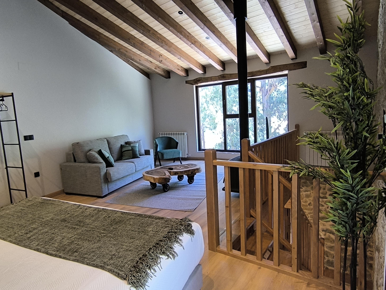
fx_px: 234
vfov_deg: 63.4
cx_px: 193
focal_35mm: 21
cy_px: 145
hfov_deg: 79.0
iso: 200
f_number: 2.2
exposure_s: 1/50
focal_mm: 1.65
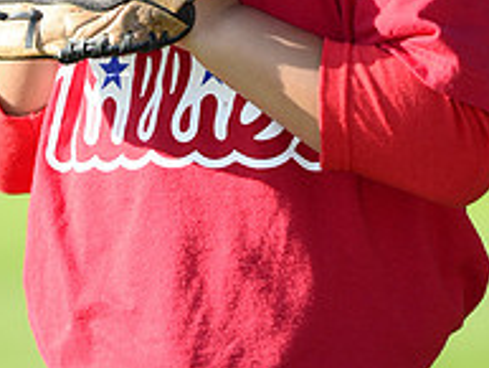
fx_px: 7534
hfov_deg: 3.7
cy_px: -193
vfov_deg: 2.8
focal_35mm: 533
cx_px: 232
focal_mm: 185
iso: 200
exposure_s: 1/500
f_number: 5
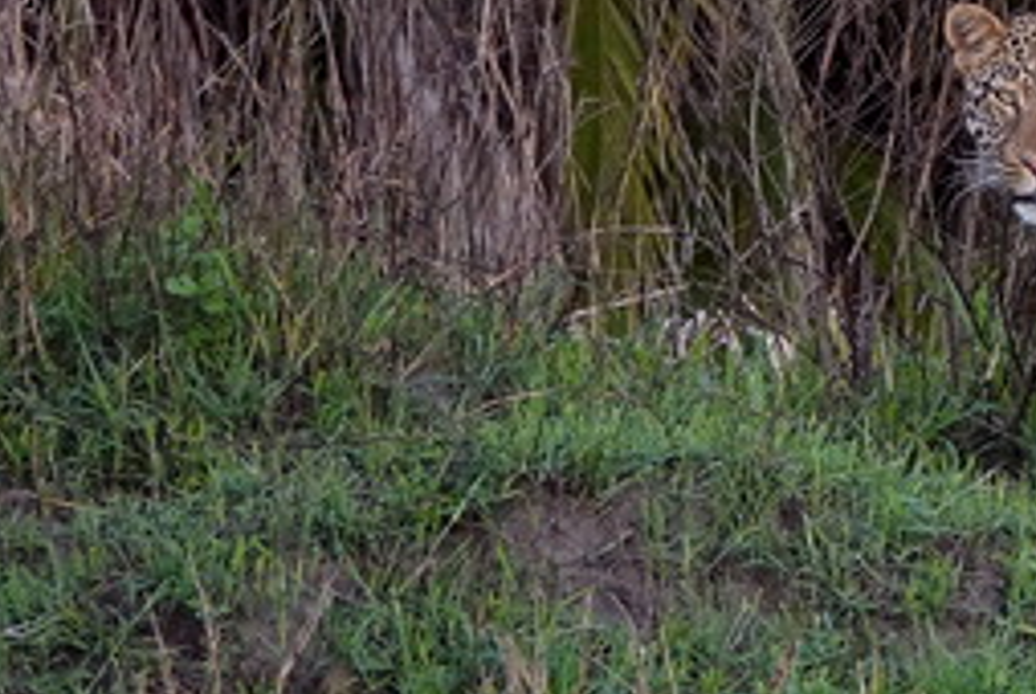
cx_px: 1020
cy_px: 145
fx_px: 43504
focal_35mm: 1510
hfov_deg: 1.4
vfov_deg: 0.9
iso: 1600
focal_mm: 220
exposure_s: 1/2000
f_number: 4
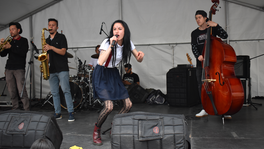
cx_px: 132
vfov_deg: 30.0
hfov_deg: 51.0
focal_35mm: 40
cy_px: 62
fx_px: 277
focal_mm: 25
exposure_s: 1/125
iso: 1250
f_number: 4
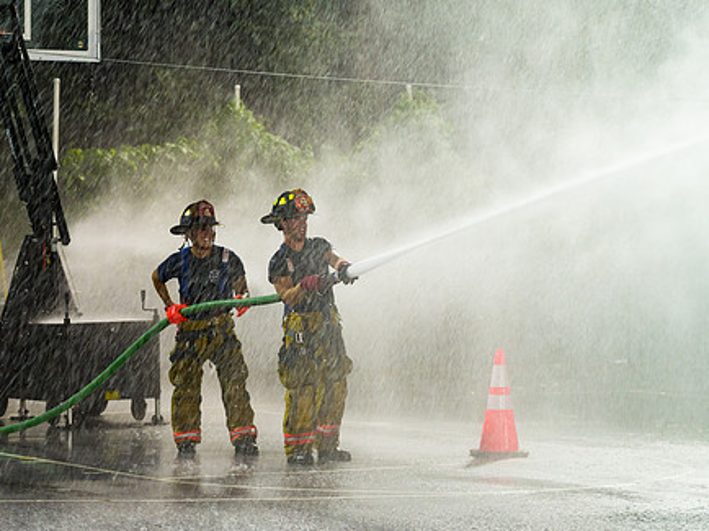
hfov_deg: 13.7
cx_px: 464
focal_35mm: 144
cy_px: 237
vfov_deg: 10.3
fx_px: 2948
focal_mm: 112
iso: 1600
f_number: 3.2
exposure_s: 1/125
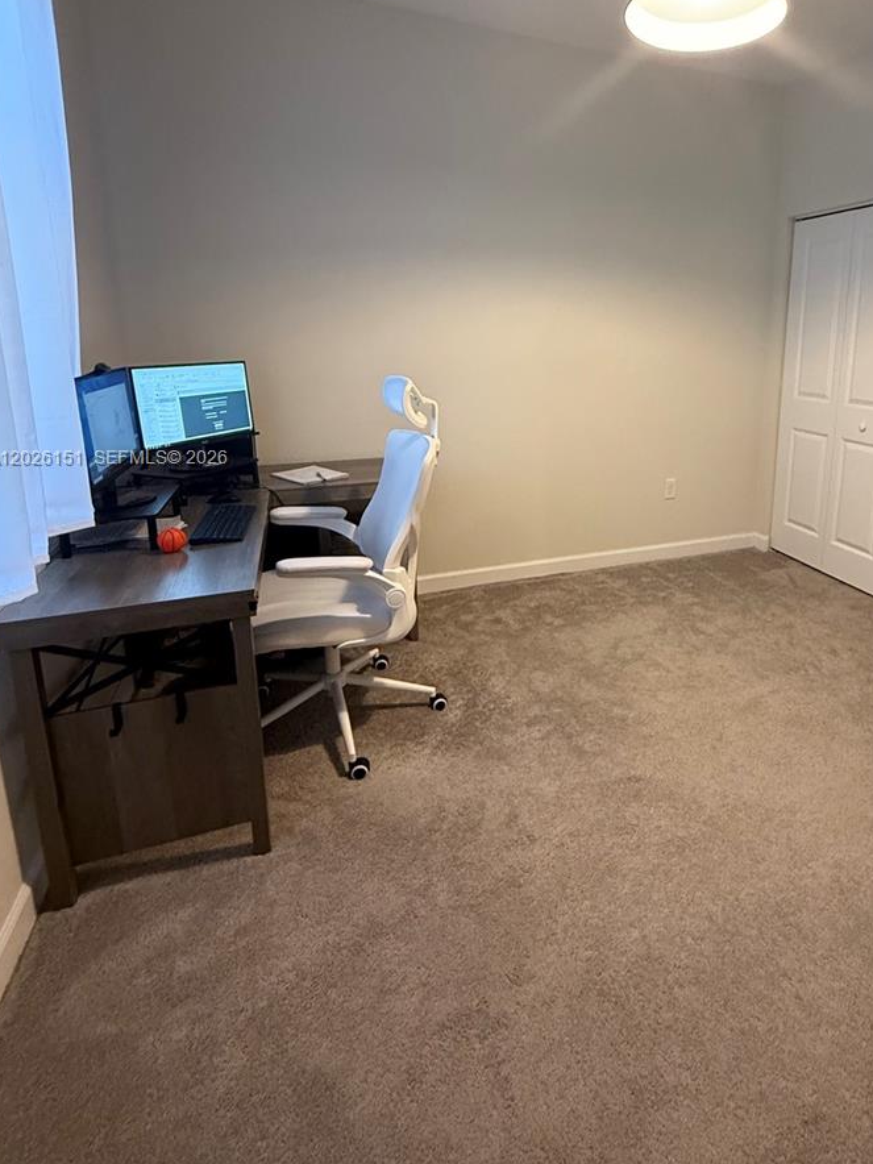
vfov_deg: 83.5
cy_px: 460
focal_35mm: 19
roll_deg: -1.3
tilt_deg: -10.3
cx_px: 577
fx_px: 639
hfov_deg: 67.0
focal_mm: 2.22
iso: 640
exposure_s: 1/60
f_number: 2.2
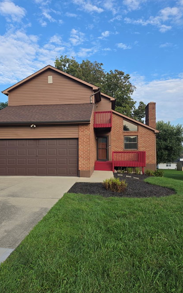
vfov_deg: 72.6
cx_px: 81
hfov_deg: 49.2
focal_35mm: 25
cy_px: 146
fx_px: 200
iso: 80
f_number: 1.7
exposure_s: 1/2628
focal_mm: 6.25
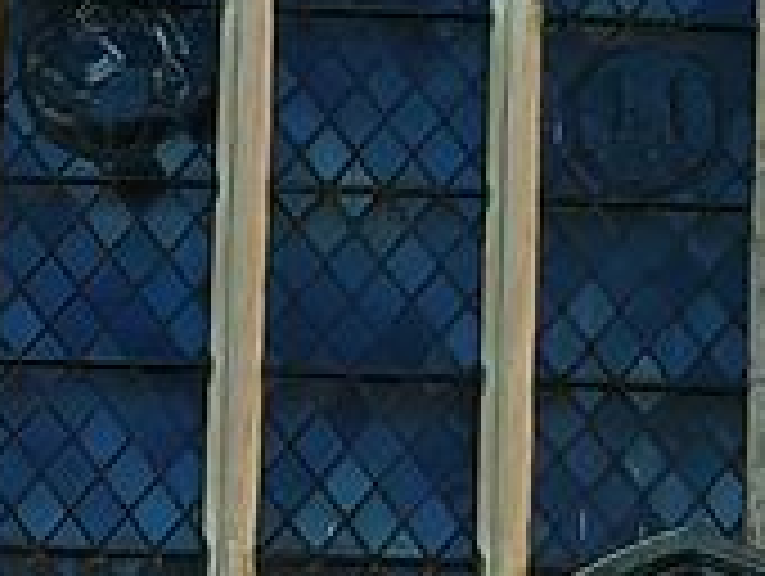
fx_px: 11065
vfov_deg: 2.9
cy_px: -999
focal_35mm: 500
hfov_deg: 3.9
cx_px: 1210
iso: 100
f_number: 1.75
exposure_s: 1/326
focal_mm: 5.25
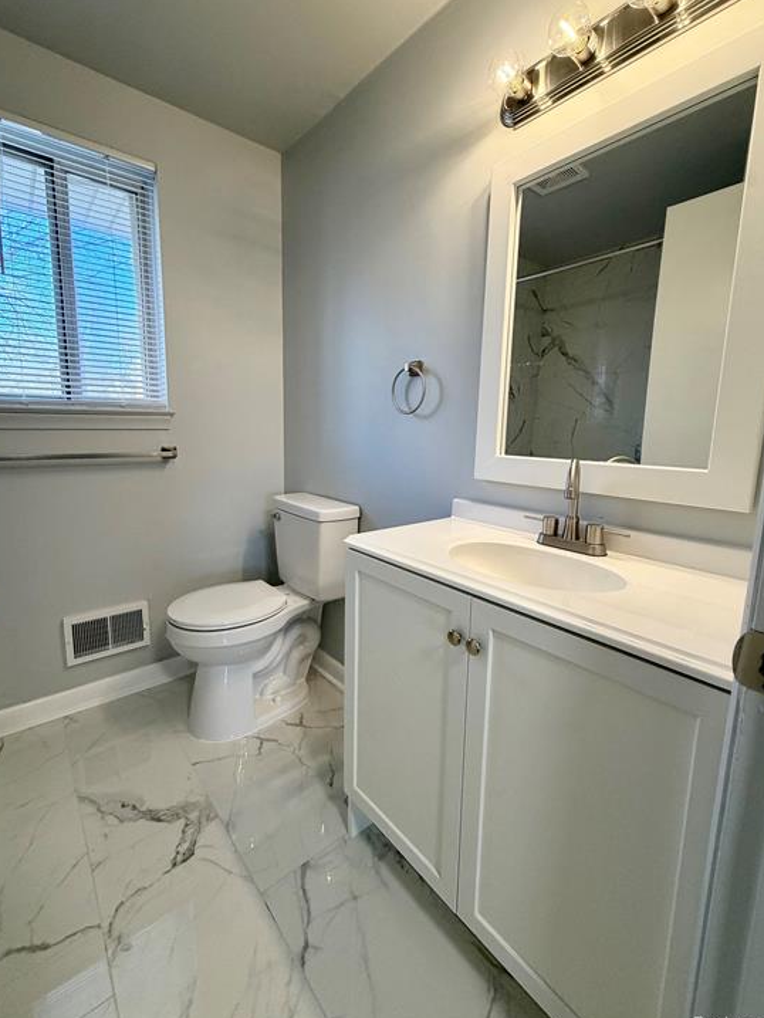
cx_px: 369
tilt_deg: -8.0
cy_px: 491
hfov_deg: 81.7
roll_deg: -0.8
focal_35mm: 15
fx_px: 441
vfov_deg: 98.1
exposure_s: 1/120
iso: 160
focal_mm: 2.22
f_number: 2.2
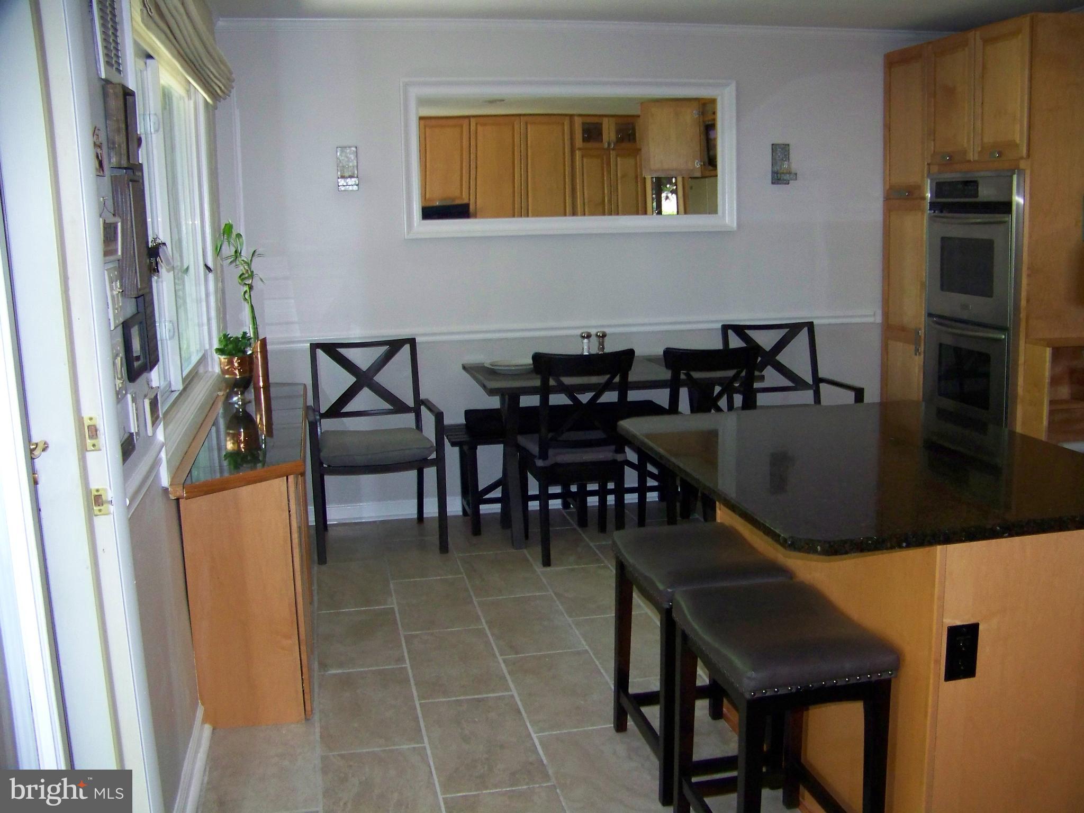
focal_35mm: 36
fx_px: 1127
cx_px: 542
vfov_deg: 39.7
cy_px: 406
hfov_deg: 51.4
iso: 200
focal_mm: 5.85
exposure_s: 1/30
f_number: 2.8
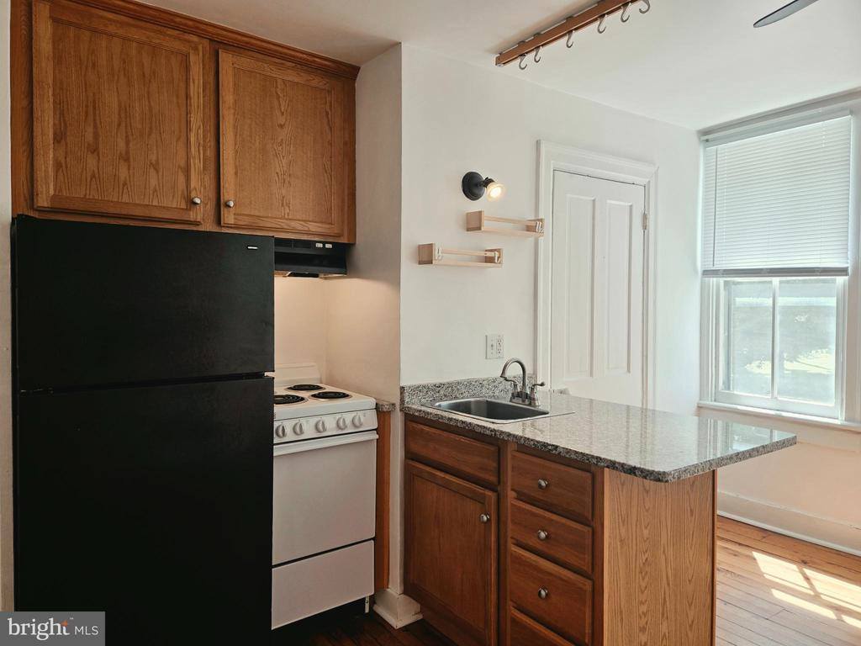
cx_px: 430
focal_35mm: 23
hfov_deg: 73.9
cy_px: 323
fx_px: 572
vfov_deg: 58.9
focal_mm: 5.4
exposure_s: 1/120
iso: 40
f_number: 1.8
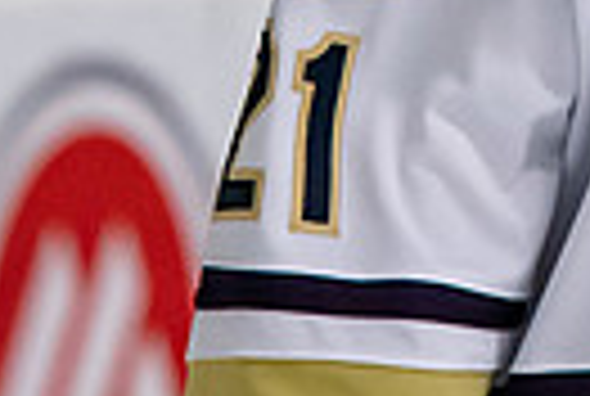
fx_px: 27547
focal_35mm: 1677
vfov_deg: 0.8
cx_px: 888
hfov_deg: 1.2
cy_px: -642
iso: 2500
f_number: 3.2
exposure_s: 1/800
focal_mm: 200
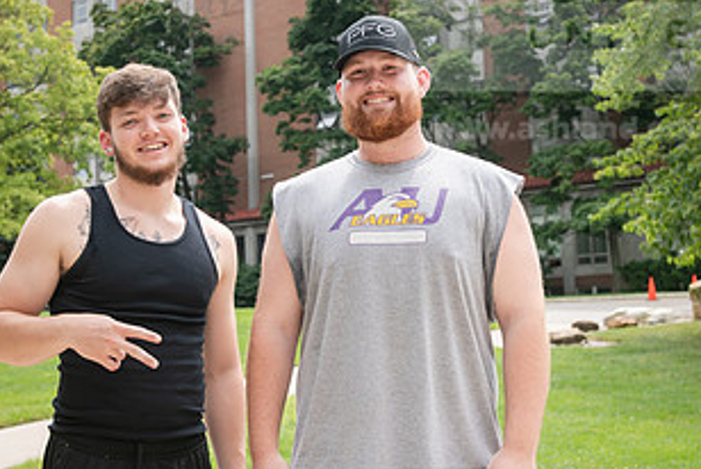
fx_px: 1540
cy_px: 176
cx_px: 328
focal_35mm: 79
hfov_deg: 25.6
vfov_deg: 17.3
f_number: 5
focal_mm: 42
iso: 125
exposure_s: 1/320
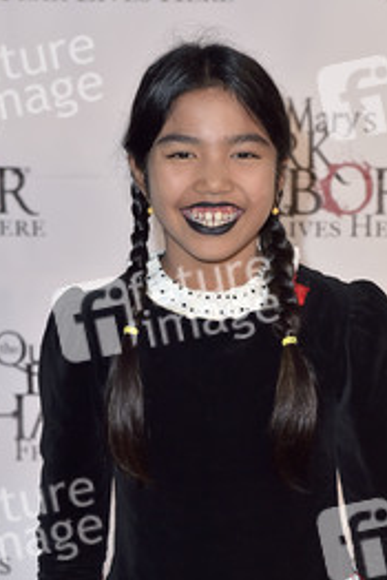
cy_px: 421
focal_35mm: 107
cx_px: 231
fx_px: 1723
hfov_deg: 12.8
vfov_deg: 19.0
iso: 320
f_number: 5.6
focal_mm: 70
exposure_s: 1/250
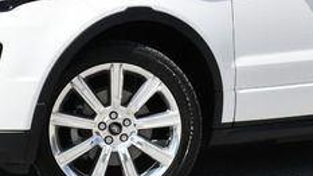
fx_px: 1145
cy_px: -38
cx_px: 215
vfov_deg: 8.7
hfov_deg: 15.5
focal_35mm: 138
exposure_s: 1/250
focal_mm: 24
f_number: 8
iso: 100
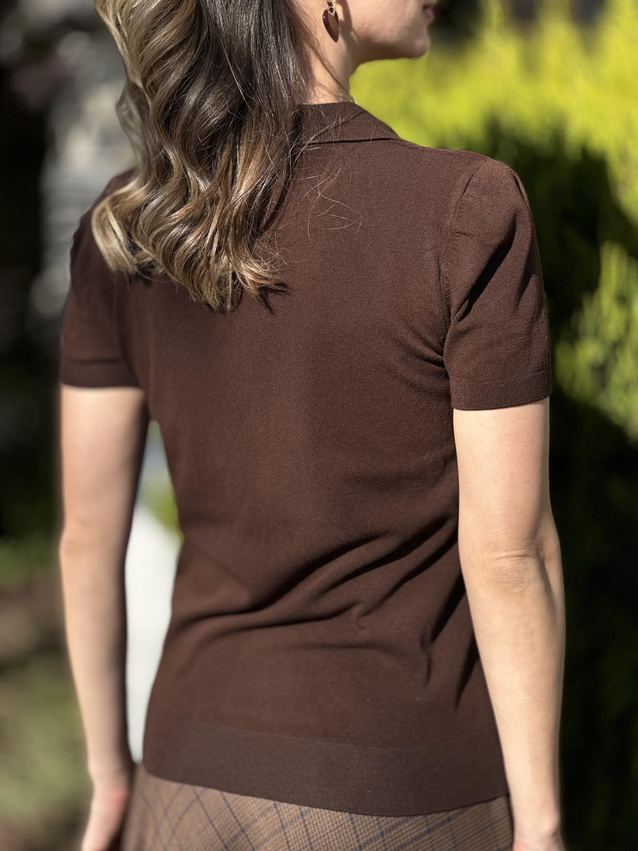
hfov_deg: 19.1
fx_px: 1892
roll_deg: -0.1
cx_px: 319
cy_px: 426
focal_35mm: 77
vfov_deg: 25.3
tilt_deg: -11.6
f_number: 2.8
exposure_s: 1/350
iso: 32
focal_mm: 9
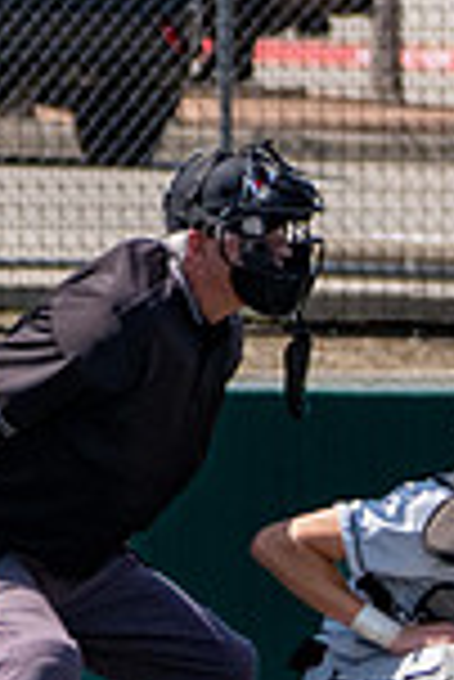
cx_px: 1179
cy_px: 429
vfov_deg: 1.7
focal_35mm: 1206
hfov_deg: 1.1
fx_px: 22760
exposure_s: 1/2500
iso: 800
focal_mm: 218
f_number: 7.1
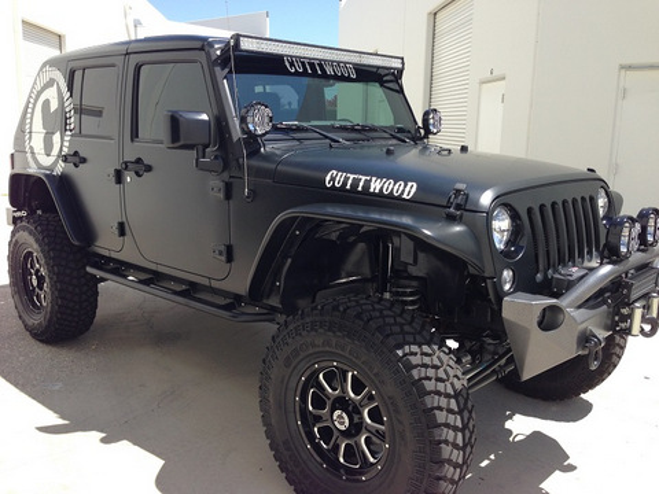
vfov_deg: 42.9
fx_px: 628
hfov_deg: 55.4
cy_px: 247
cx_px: 330
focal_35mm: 33
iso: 50
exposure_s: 1/847
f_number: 2.4
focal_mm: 4.12
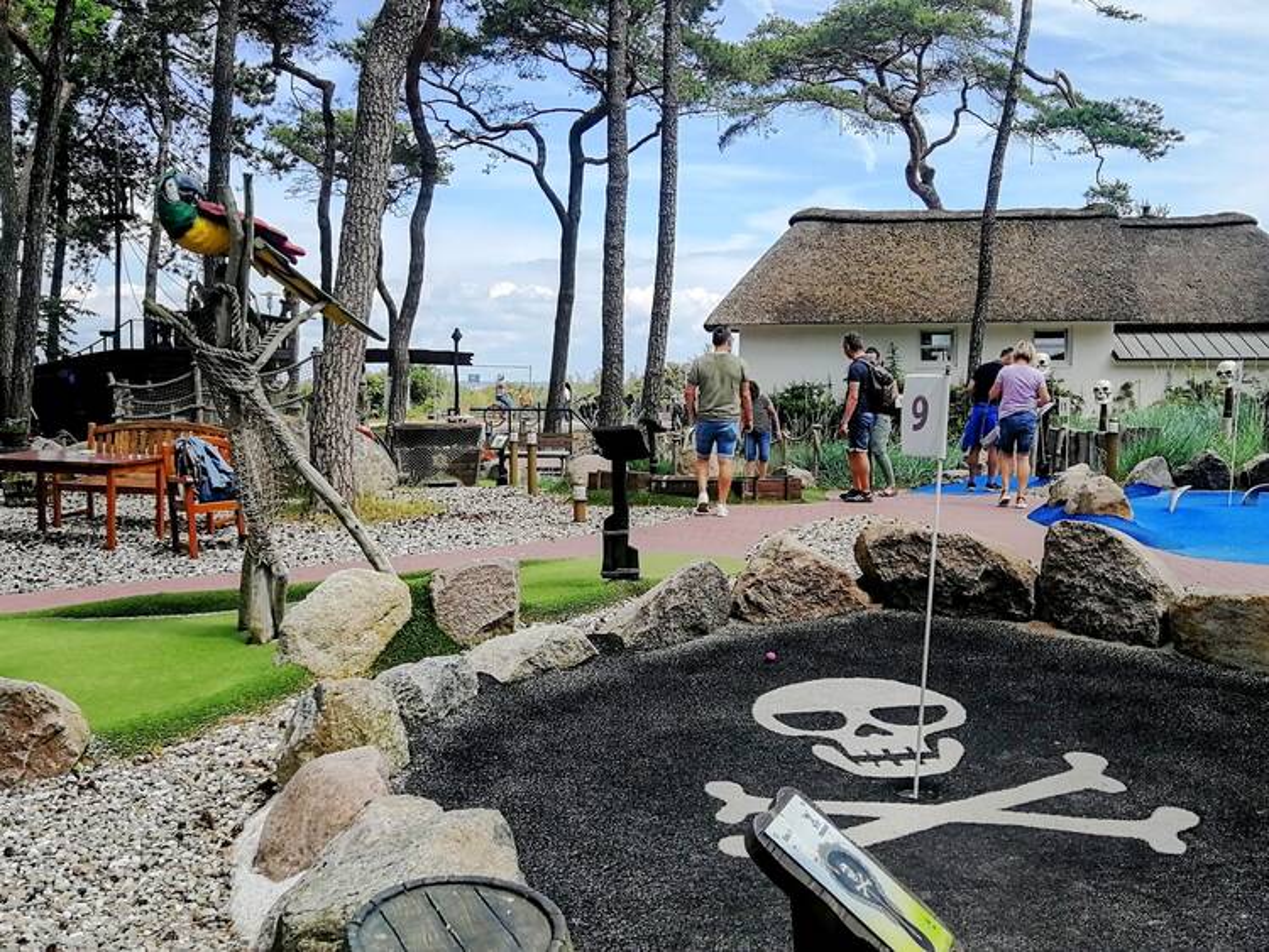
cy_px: 476
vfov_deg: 51.4
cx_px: 634
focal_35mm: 27
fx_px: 990
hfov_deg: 65.3
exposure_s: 1/935
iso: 50
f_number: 2.2
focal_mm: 3.95
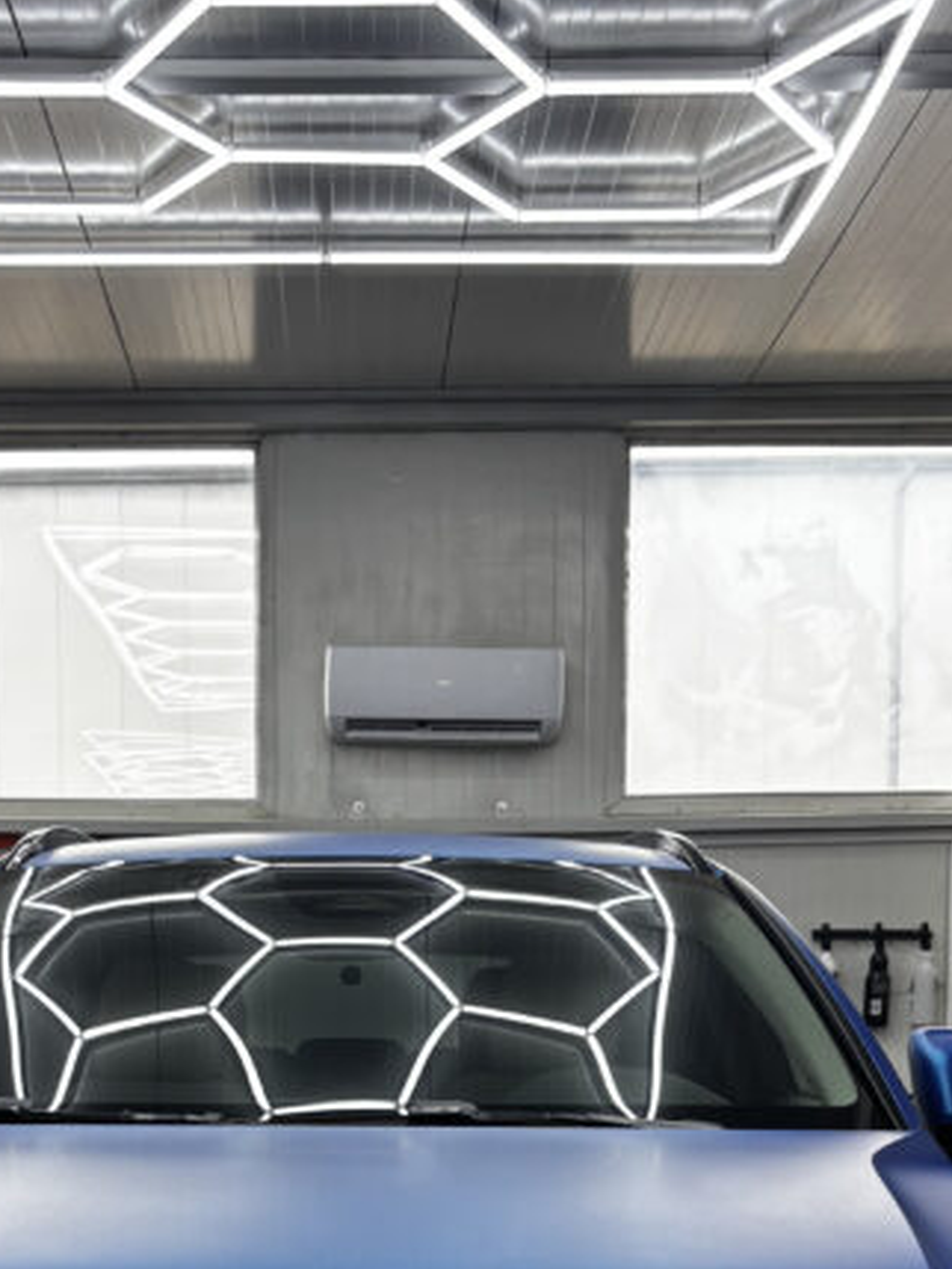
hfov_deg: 23.6
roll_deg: -0.4
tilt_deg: -4.8
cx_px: 337
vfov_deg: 29.4
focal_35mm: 62
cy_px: 1225
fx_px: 2272
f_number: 1.6
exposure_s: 1/100
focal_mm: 5.96
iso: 64
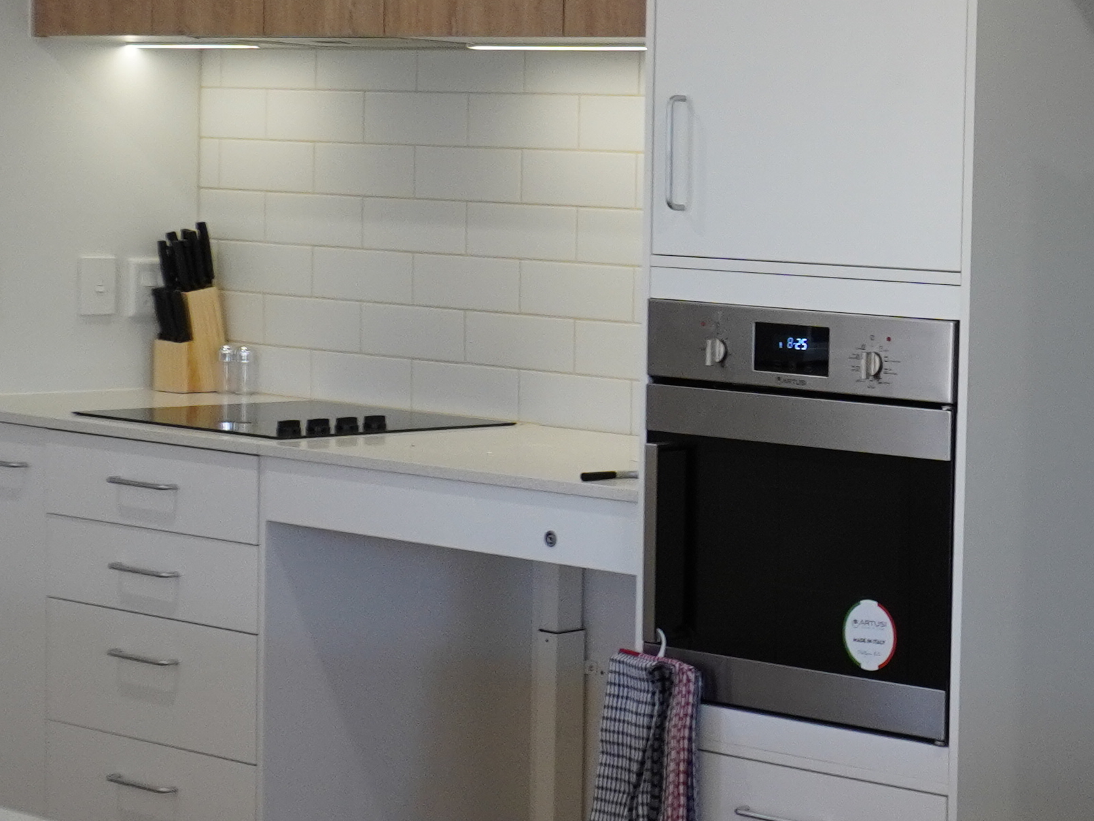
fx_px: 2718
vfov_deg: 17.2
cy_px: 395
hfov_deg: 20.7
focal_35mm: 86
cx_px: 1422
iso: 640
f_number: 4
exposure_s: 1/160
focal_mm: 16
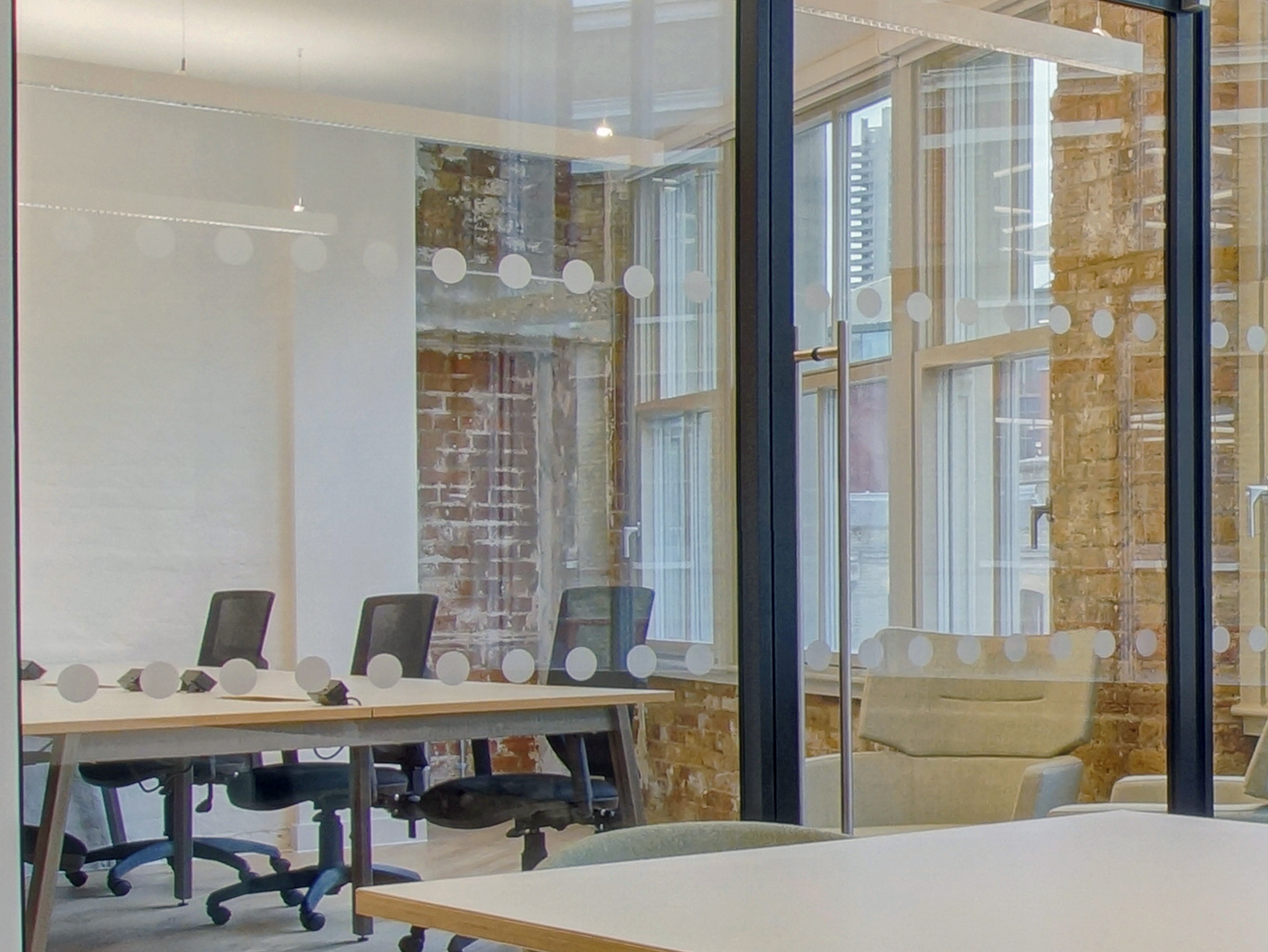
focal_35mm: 63
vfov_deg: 23.2
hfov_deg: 26.9
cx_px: 1553
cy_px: 273
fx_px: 2304
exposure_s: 1/8
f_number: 10
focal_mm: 11
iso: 400
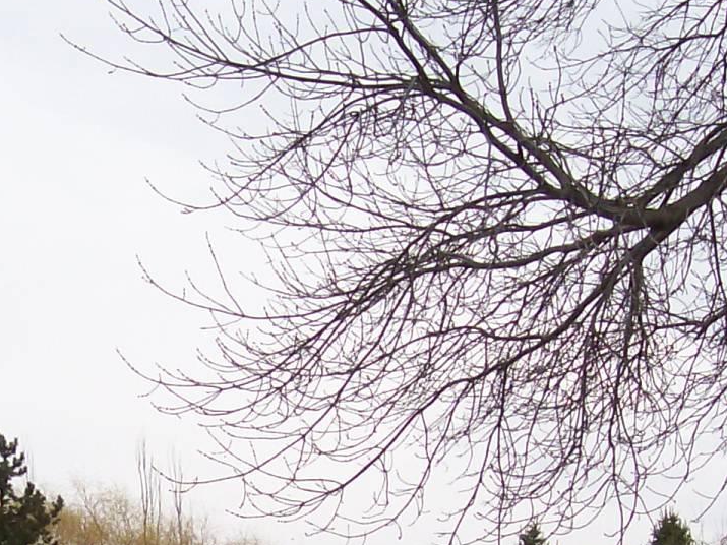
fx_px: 2436
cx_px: 272
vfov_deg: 12.4
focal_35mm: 116
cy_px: 686
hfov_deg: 17.0
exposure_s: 1/765
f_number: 2.7
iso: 80
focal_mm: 6
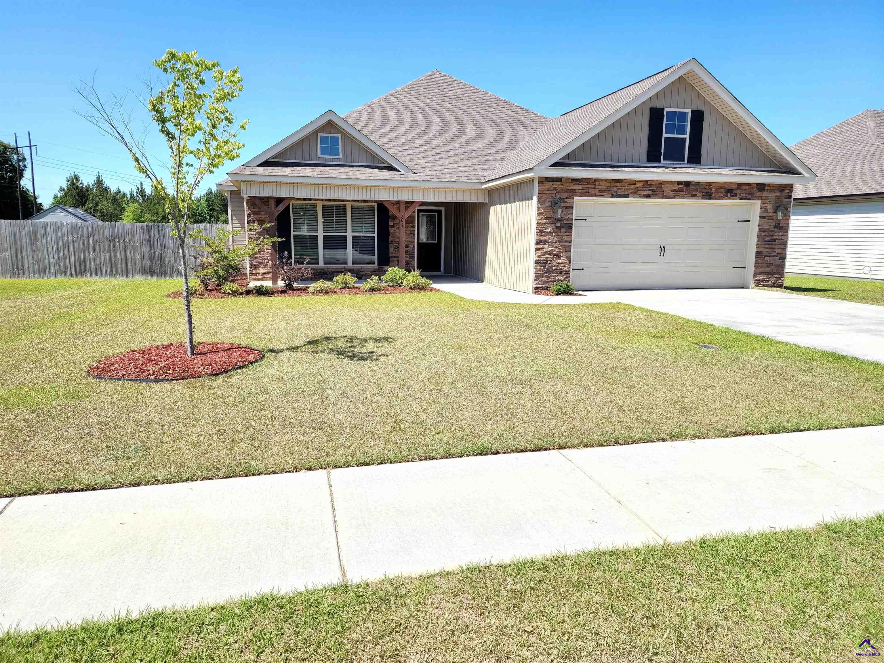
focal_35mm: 23
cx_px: 442
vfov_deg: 58.9
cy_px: 332
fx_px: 587
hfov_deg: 73.9
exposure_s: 1/432
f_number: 1.8
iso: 12
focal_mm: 6.4
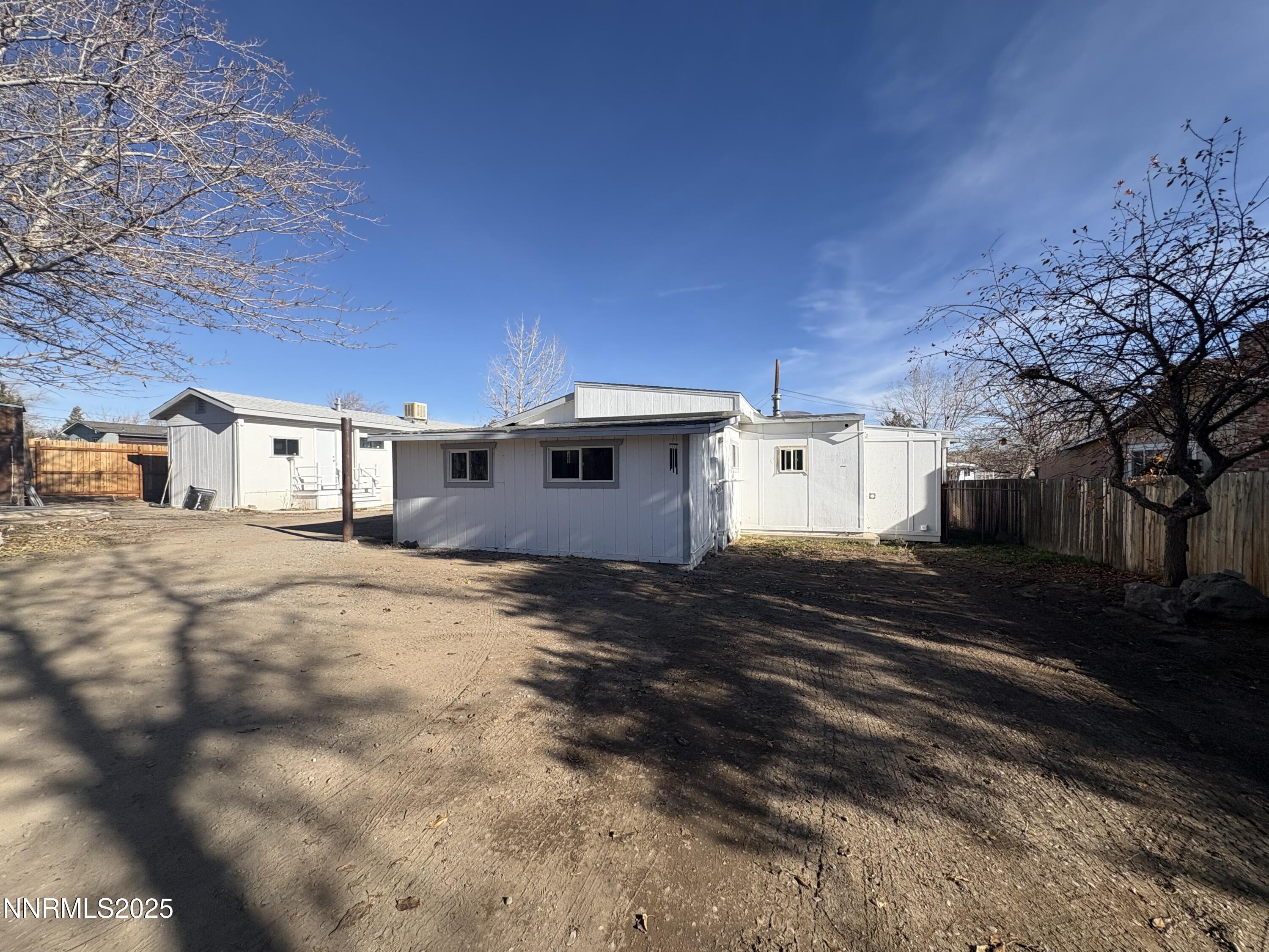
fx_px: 513
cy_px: 476
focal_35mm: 14
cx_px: 634
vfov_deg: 85.7
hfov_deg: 102.1
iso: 50
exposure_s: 1/2208
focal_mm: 2.22
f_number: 2.2
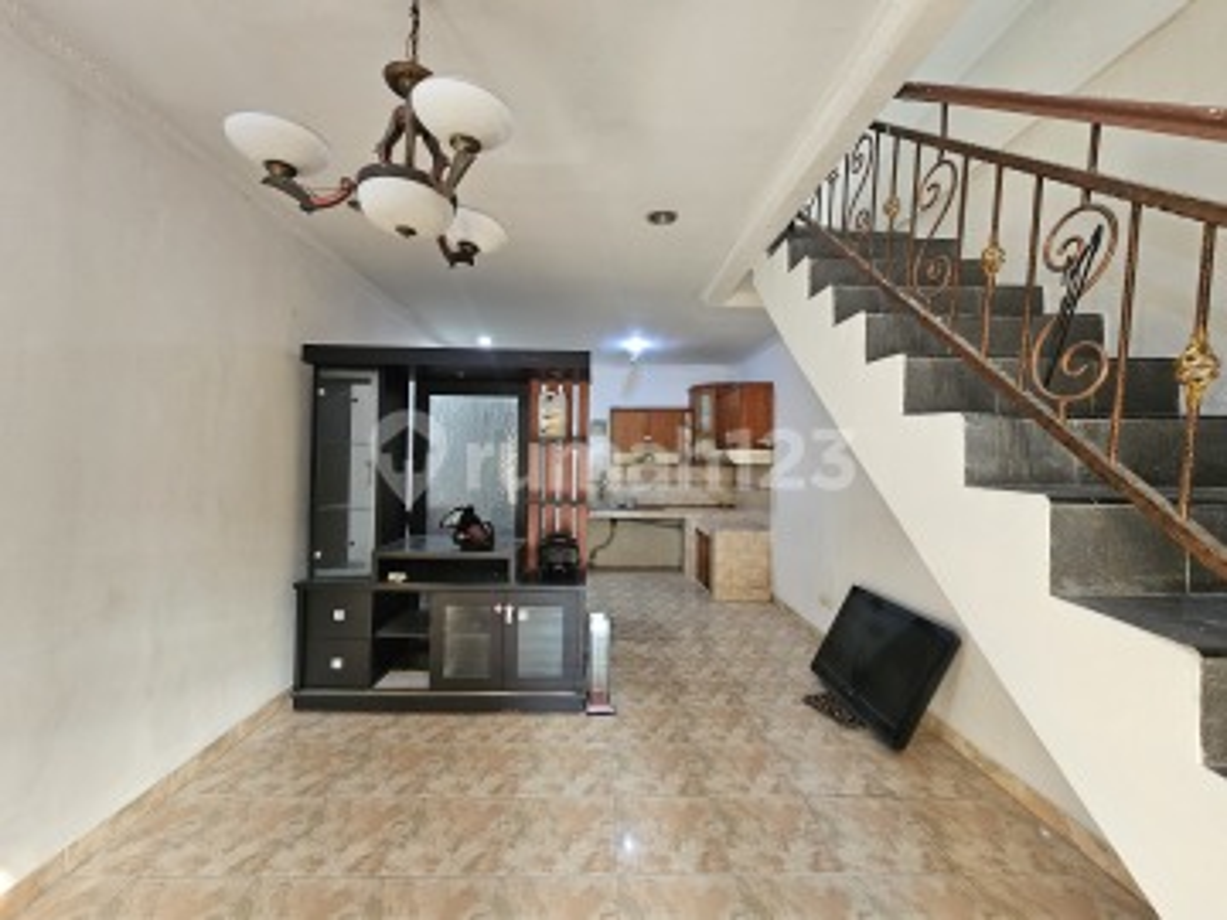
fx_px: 461
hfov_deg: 106.2
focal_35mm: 13
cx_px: 614
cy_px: 460
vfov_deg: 89.9
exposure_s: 1/33
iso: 400
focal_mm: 2.2
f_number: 2.2
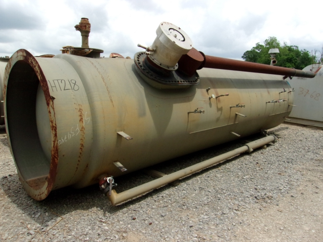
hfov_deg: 65.3
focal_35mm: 27
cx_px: 162
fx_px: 252
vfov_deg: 51.4
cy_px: 121
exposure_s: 1/250
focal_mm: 4.9
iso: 200
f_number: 10.4
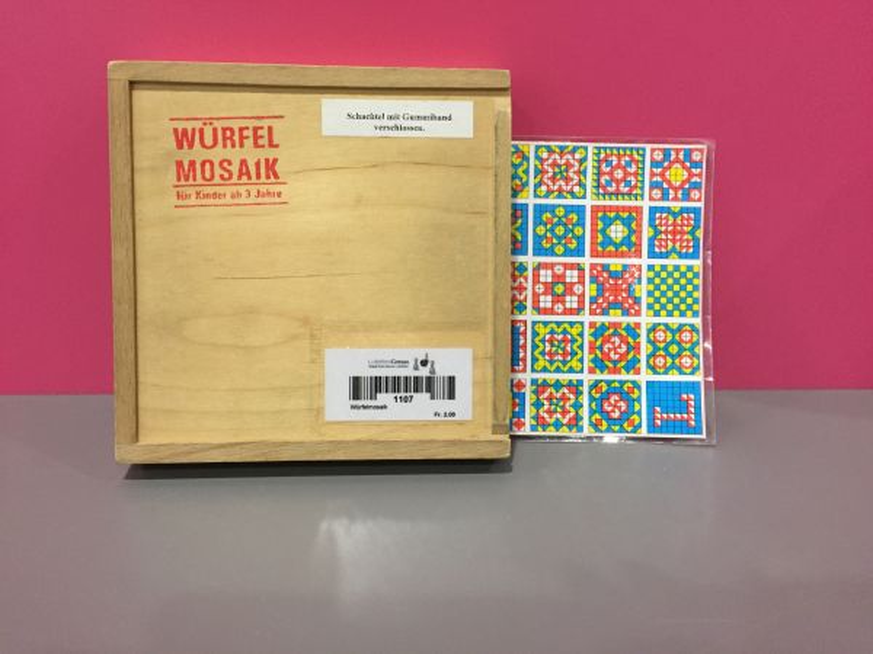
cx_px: 436
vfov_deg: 48.2
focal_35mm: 29
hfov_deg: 61.7
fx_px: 731
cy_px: 327
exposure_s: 1/33
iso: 200
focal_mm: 4.15
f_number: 2.2
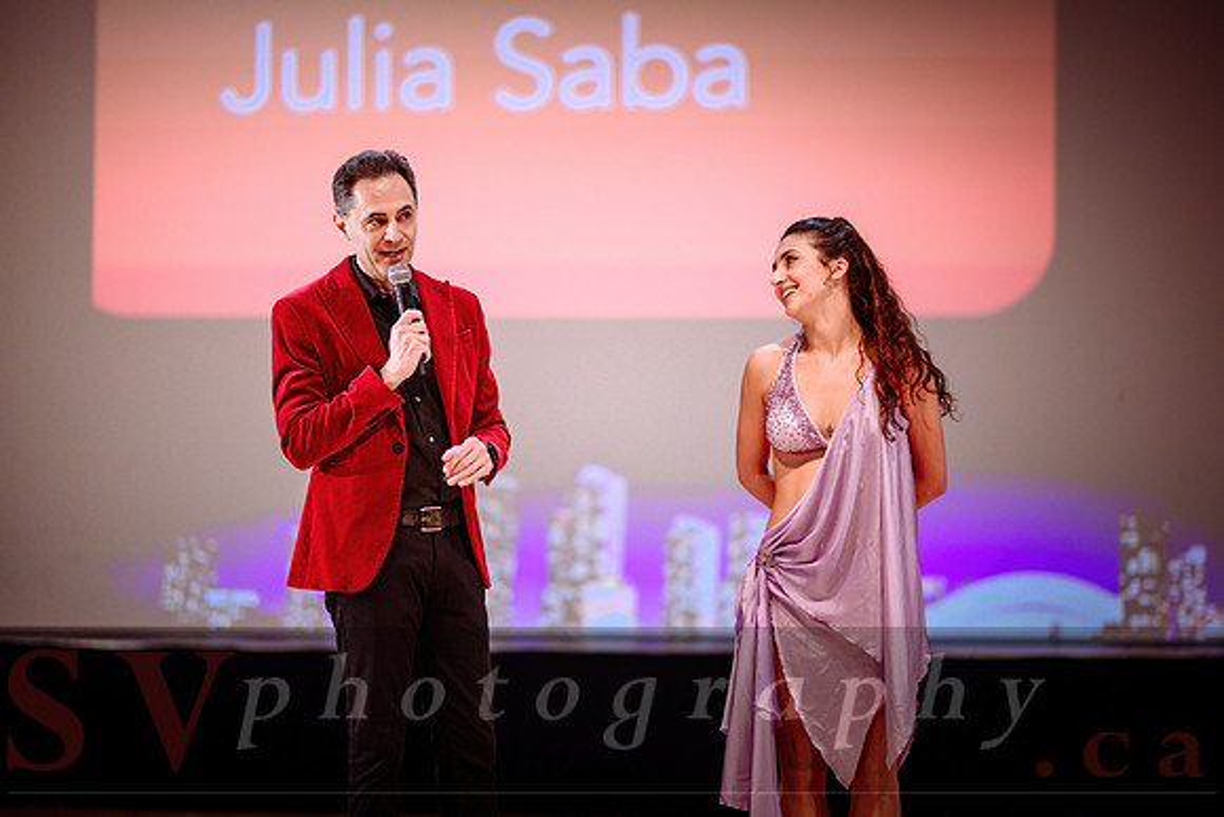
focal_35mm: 105
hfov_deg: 19.5
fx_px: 3571
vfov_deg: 13.0
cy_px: 408
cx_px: 612
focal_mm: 105
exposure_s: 1/800
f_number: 1.4
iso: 1250
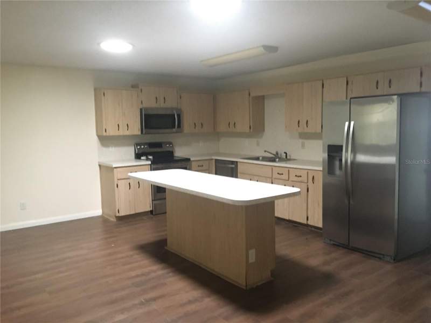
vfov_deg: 48.2
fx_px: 361
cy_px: 162
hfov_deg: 61.7
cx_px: 216
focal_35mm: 29
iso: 500
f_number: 2.2
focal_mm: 4.15
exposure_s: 1/15
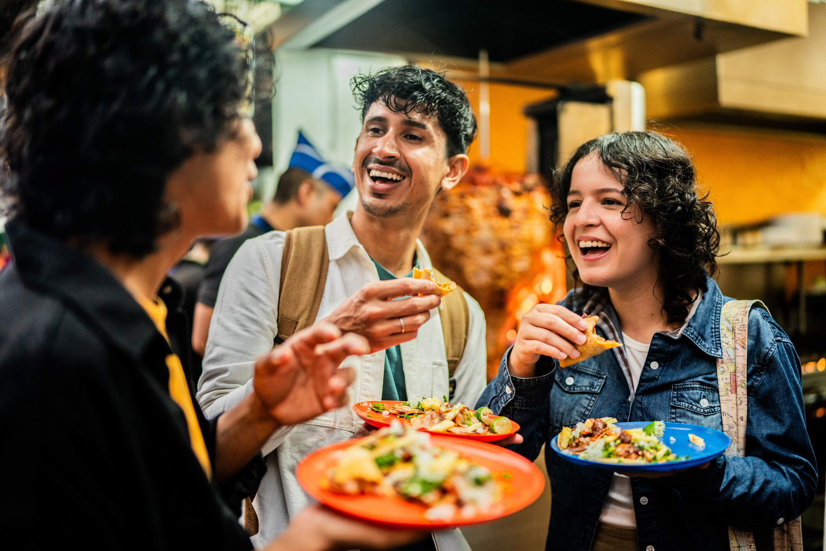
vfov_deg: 37.9
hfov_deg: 54.4
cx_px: 413
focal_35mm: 35
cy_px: 276
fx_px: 803
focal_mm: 35
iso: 640
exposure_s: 1/400
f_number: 1.2
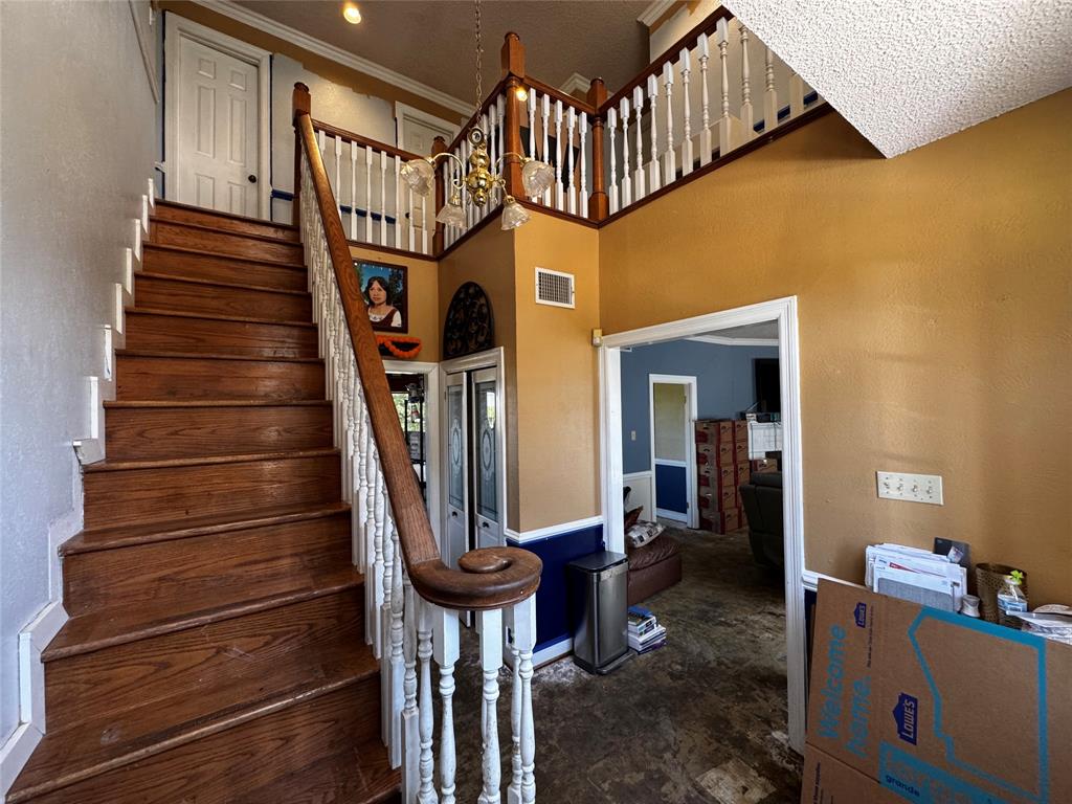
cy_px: 402
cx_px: 536
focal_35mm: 14
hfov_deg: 102.1
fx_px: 434
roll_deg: +0.6
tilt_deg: +0.6
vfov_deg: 85.7
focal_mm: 2.22
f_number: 2.2
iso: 250
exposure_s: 1/60
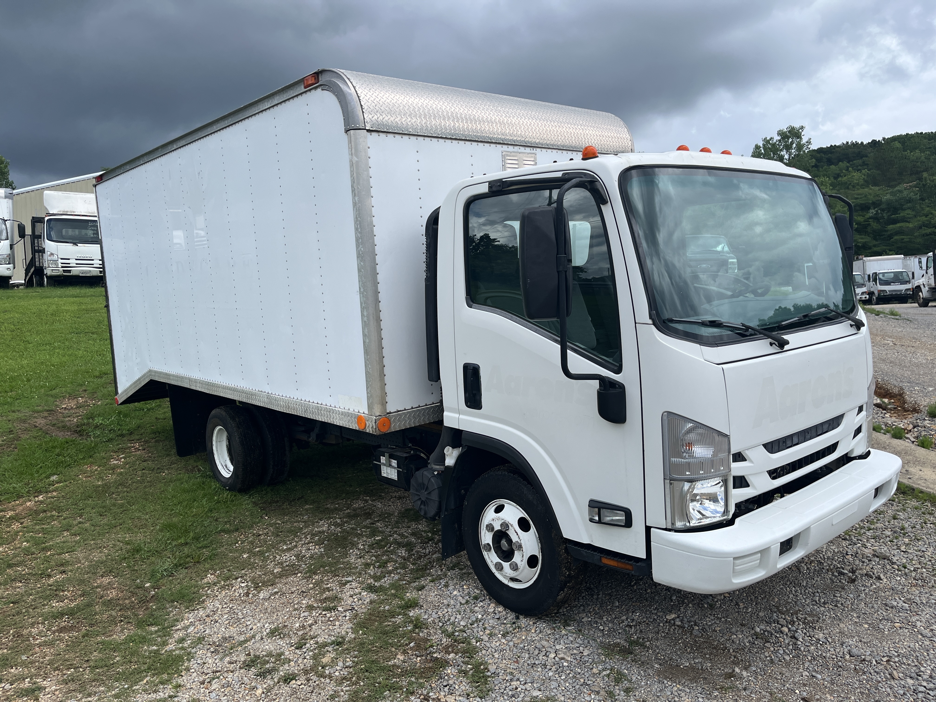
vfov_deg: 53.1
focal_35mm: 26
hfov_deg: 67.3
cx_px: 468
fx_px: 703
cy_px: 351
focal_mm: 5.1
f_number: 1.6
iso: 50
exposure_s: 1/2755
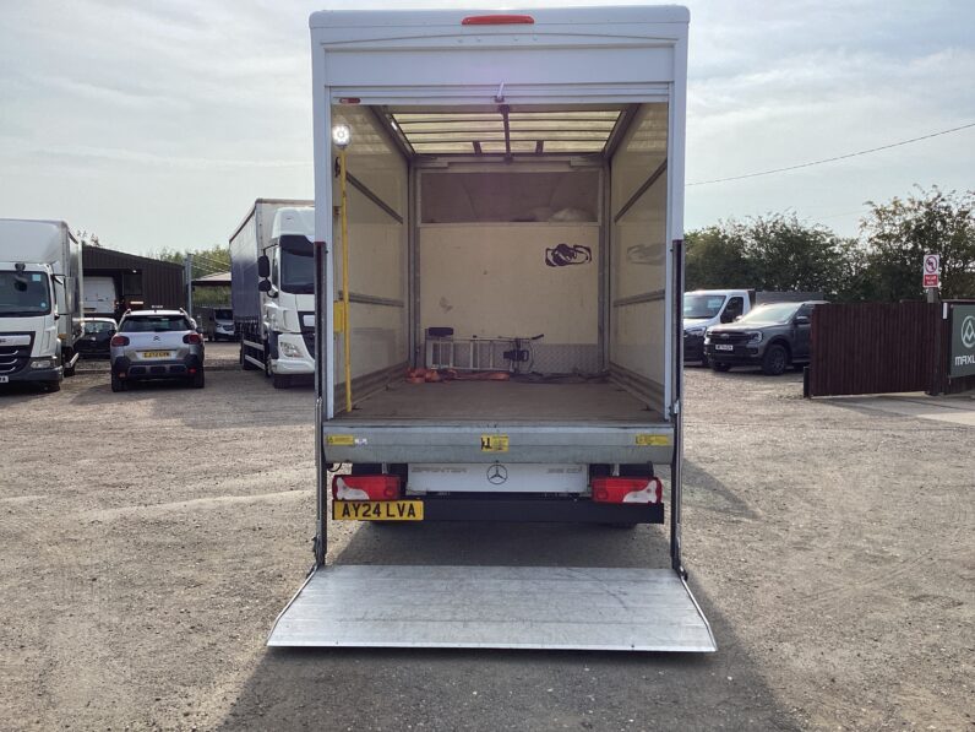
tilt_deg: -3.4
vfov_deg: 45.4
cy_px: 366
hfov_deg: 58.4
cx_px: 488
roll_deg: +0.4
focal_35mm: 31
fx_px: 873
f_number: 2.4
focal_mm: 3.3
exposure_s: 1/1456
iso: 25
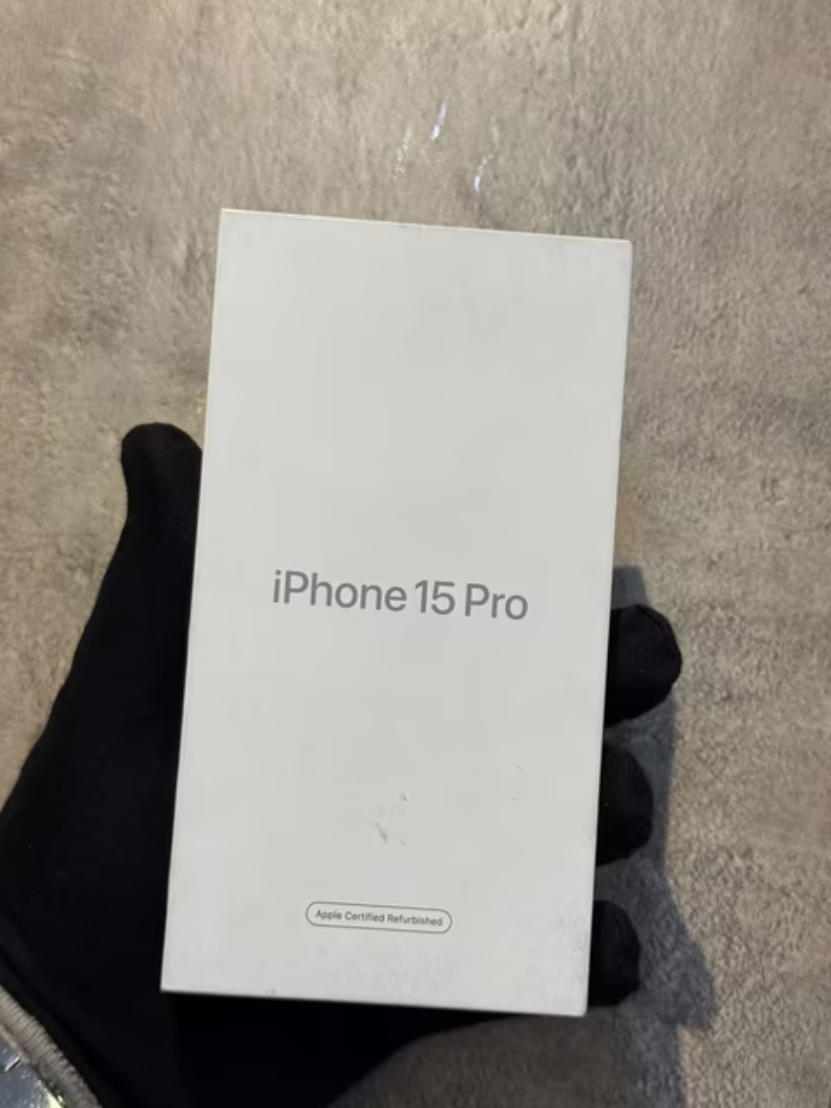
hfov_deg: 30.3
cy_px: 554
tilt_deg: +9.1
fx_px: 1536
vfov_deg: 39.7
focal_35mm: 48
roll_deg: -12.4
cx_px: 416
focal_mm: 6.76
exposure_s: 1/100
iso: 80
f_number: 1.78
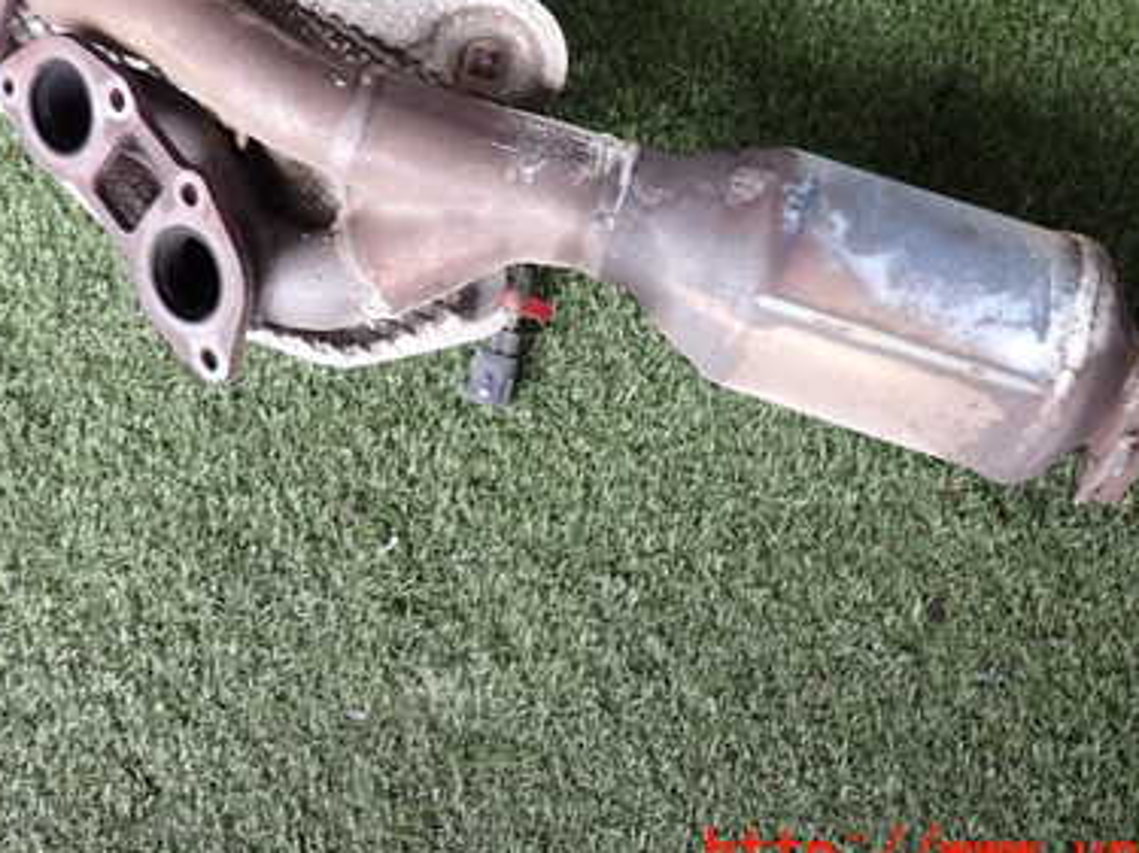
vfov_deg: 35.1
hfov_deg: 46.6
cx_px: 480
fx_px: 1316
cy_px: 212
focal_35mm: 40
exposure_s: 1/80
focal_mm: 4.5
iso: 100
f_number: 2
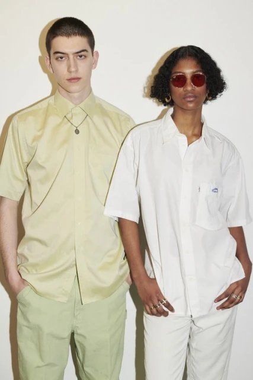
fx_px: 548
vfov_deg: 38.2
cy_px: 190
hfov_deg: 26.0
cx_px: 126
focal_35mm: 52
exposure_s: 1/125
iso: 400
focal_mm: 52
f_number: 8
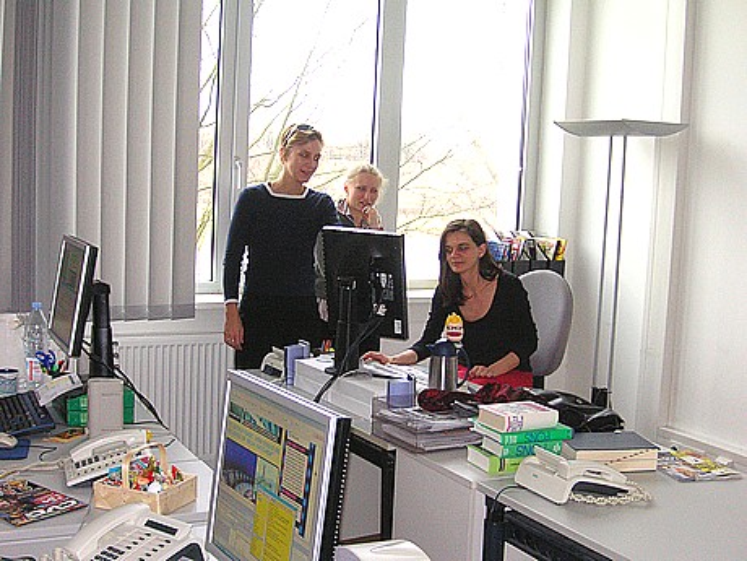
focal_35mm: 47
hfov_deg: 40.4
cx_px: 374
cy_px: 280
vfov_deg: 30.9
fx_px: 1014
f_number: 3.3
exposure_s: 1/45
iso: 160
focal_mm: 7.8
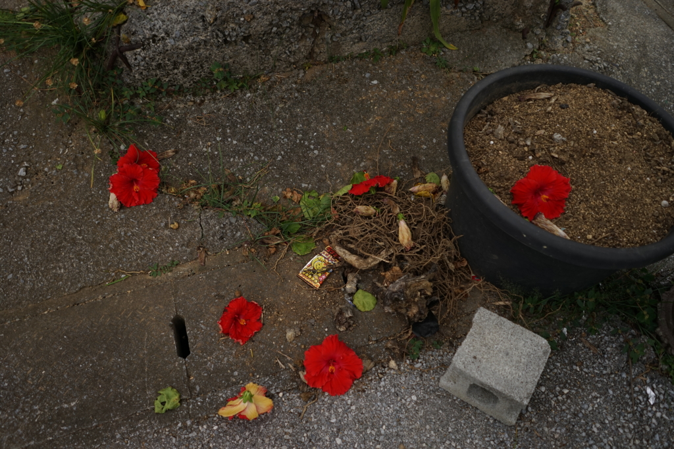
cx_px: 337
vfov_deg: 46.4
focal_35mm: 28
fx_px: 524
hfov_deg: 65.5
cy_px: 224
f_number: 2.5
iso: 100
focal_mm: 28
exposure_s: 1/640
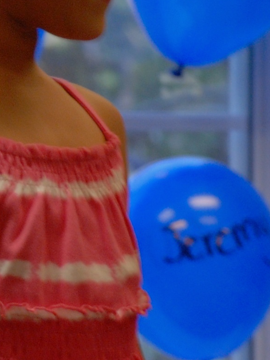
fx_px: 5221
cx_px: -396
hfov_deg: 2.9
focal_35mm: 502
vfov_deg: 3.9
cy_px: -73
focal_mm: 70
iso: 400
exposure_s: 1/30
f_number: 5.6
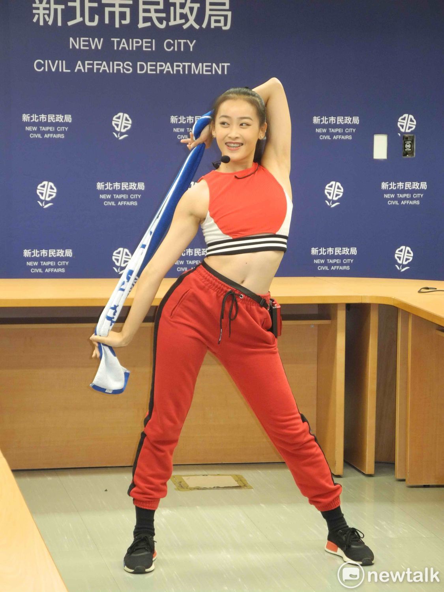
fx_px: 2035
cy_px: 296
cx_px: 222
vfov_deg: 16.6
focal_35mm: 119
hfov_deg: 12.5
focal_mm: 25.4
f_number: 4.5
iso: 400
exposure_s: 1/30
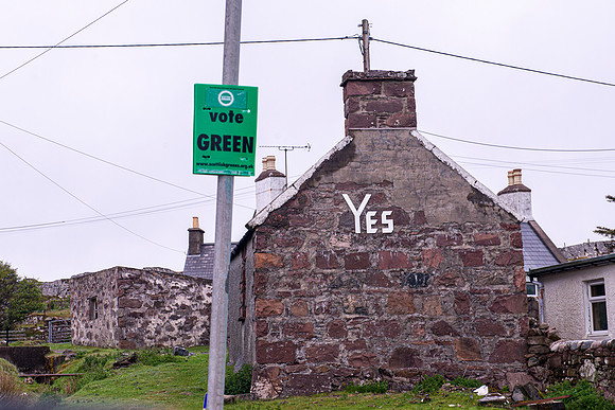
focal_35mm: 82
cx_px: 273
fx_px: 1409
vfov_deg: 16.6
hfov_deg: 24.6
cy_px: 192
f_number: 8
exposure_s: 1/80
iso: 560
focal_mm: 70
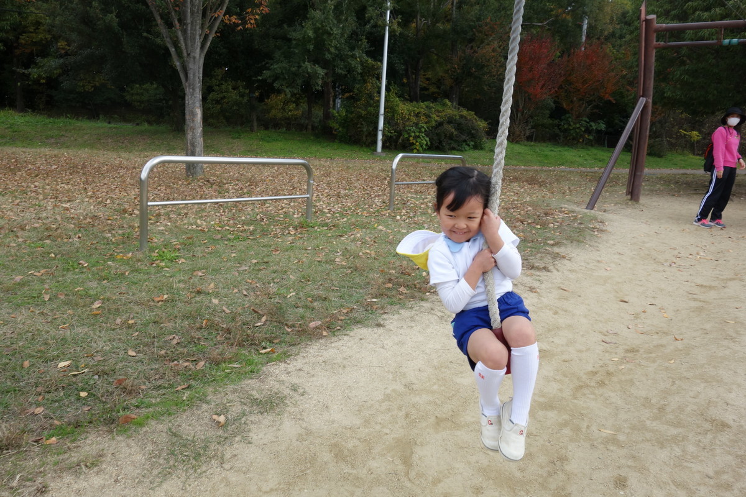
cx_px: 373
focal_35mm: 28
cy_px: 248
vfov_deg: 46.4
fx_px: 580
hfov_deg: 65.5
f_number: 5.6
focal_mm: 10.4
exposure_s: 1/250
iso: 250
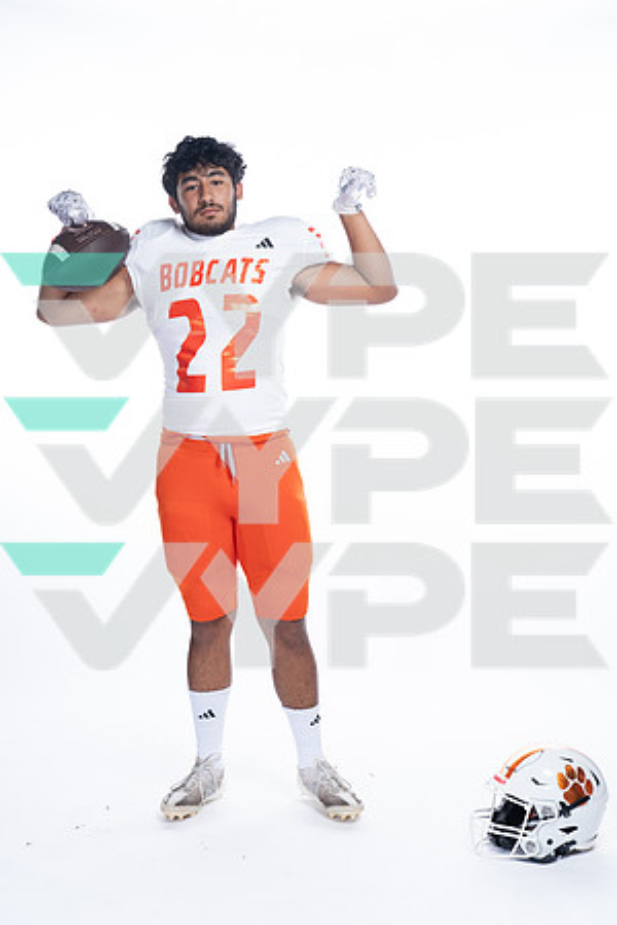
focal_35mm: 57
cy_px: 462
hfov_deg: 23.8
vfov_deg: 35.1
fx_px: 1465
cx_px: 308
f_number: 5.6
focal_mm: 57
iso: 400
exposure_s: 1/250
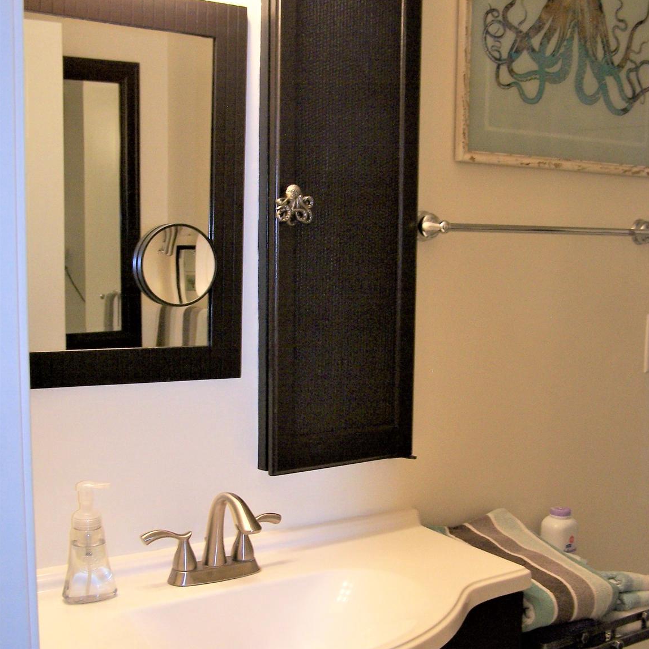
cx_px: 324
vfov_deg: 37.5
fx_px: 955
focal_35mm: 45
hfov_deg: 37.6
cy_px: 378
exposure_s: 1/60
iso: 140
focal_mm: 6.3
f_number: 2.8
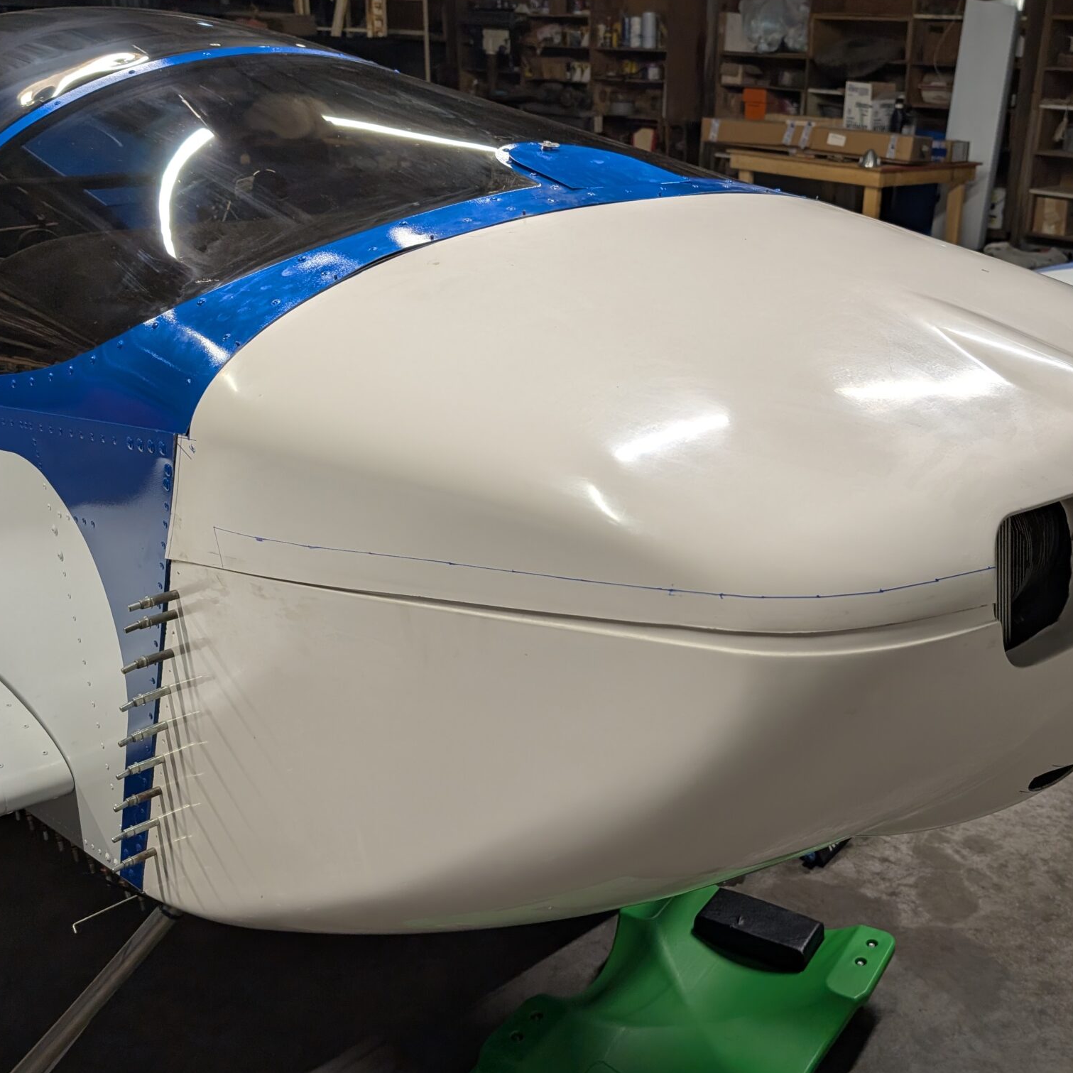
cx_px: 685
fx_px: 1262
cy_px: 550
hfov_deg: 45.6
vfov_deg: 46.0
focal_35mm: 36
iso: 82
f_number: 1.68
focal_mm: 6.9
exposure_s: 1/120
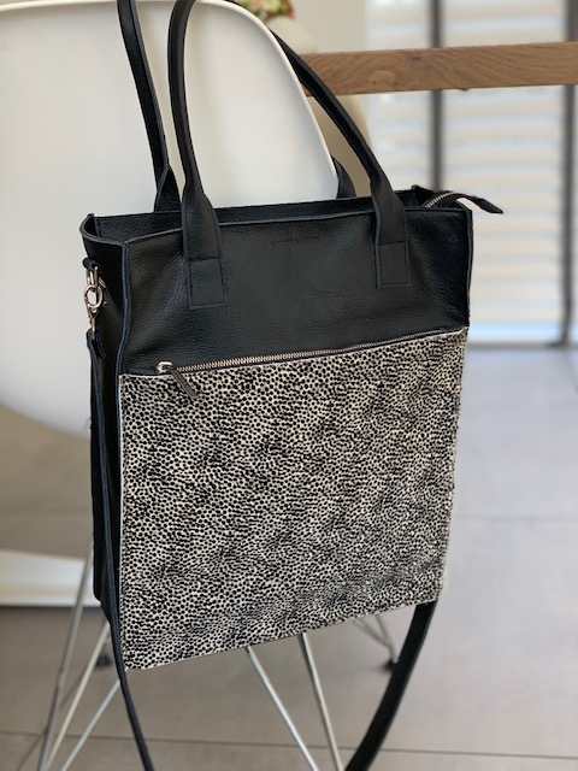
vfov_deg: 36.8
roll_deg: +2.3
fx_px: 1158
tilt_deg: -13.5
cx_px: 289
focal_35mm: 52
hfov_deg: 28.0
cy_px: 386
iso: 80
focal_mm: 6
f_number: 2.4
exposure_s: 1/122
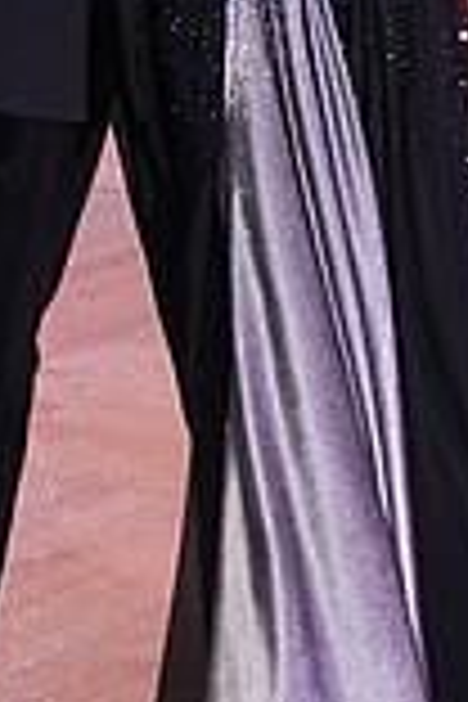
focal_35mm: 201
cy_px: -266
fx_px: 3919
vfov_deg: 10.0
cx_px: 322
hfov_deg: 6.8
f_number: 7.1
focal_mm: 36
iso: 2500
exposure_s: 1/250
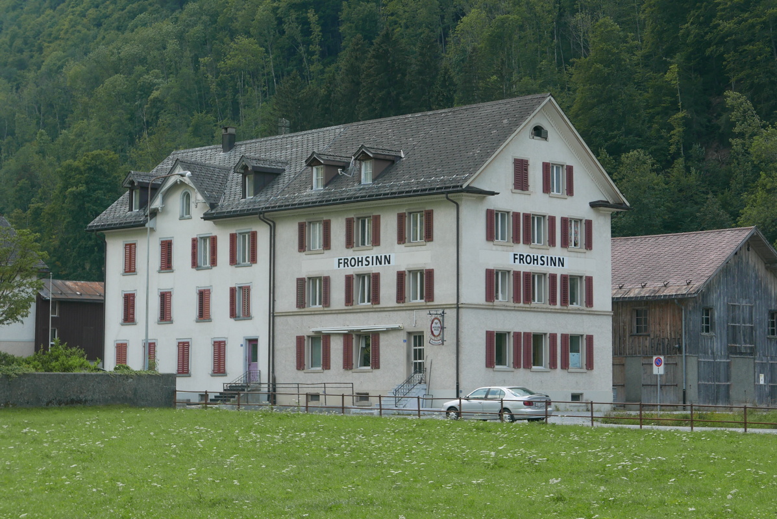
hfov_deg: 22.4
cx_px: 388
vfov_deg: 15.1
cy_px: 260
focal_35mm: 91
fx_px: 1965
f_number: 5.6
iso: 200
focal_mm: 34
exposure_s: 1/200
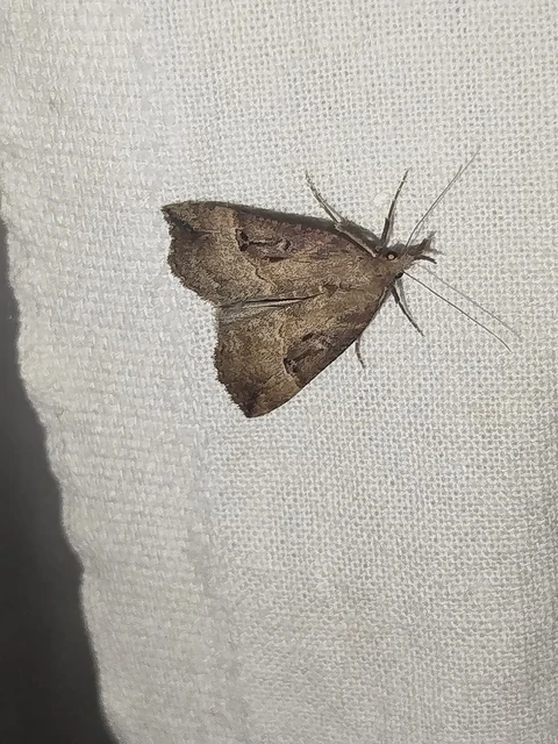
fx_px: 1805
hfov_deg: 17.6
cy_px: 372
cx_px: 279
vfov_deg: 23.3
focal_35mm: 84
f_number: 1.7
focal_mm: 5.31
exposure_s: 1/50
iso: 100
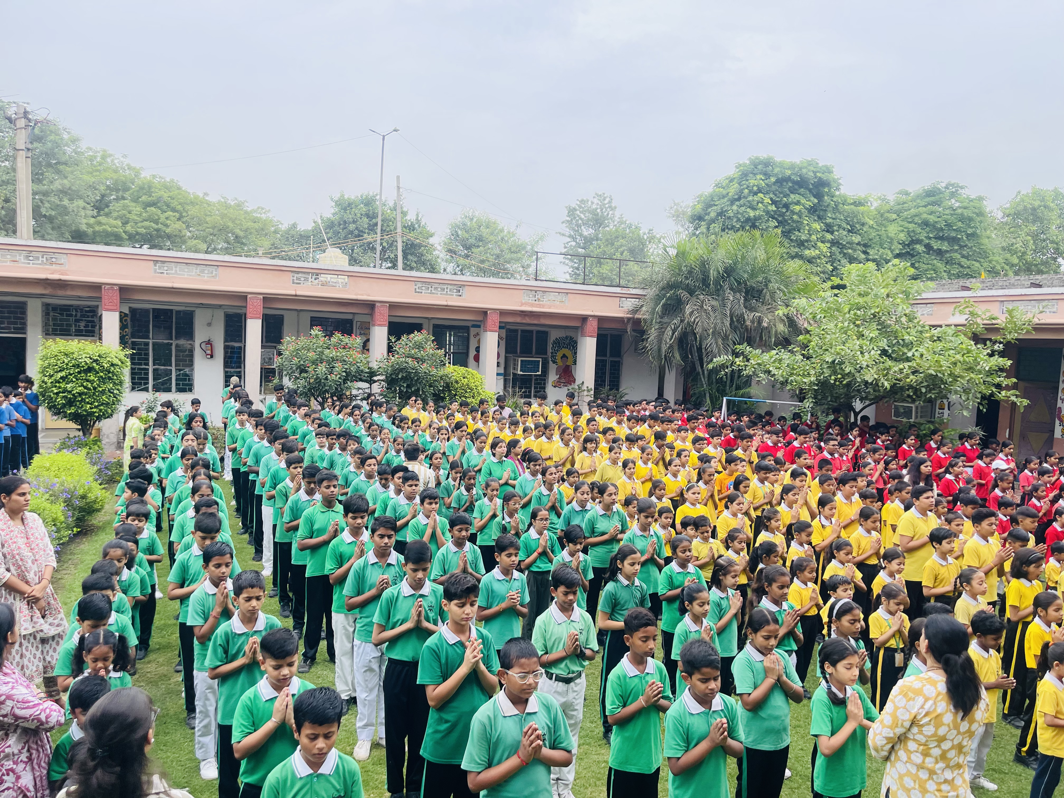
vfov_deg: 54.9
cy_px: 399
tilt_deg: -6.5
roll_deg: -2.4
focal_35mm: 25
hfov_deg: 69.4
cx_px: 532
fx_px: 768
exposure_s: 1/625
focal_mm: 5.1
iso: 32
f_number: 1.6
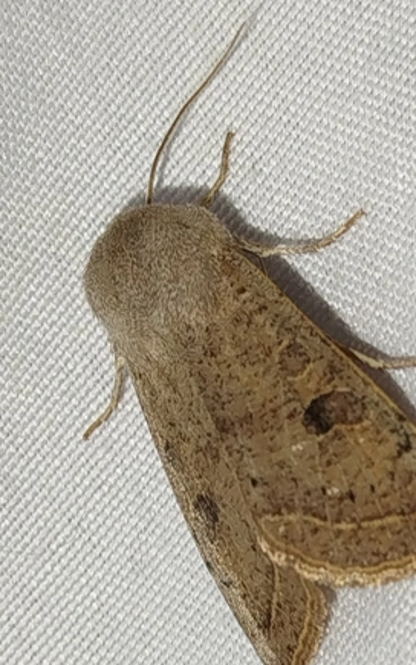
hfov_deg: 9.8
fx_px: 2430
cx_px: 237
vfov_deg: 15.5
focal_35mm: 134
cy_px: 472
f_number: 1.7
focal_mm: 5.31
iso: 64
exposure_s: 1/50
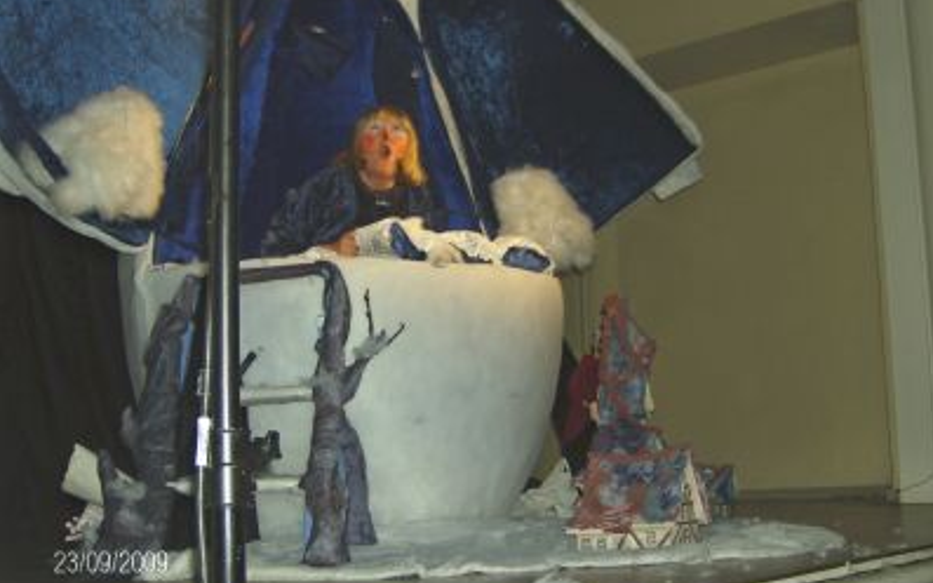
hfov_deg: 41.1
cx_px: 468
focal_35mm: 49
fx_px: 1246
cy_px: 292
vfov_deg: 26.3
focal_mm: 7.7
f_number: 3.1
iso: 200
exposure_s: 1/74
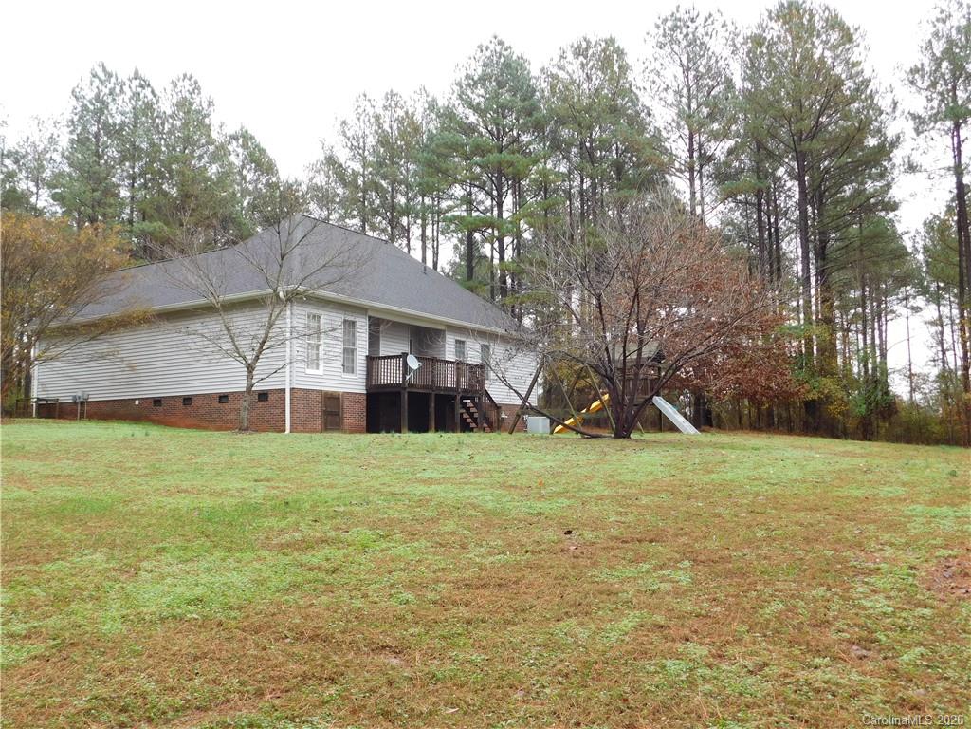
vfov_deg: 46.8
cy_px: 364
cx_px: 486
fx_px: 842
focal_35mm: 30
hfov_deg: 60.0
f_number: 3.2
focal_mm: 5.3
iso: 125
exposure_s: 1/160
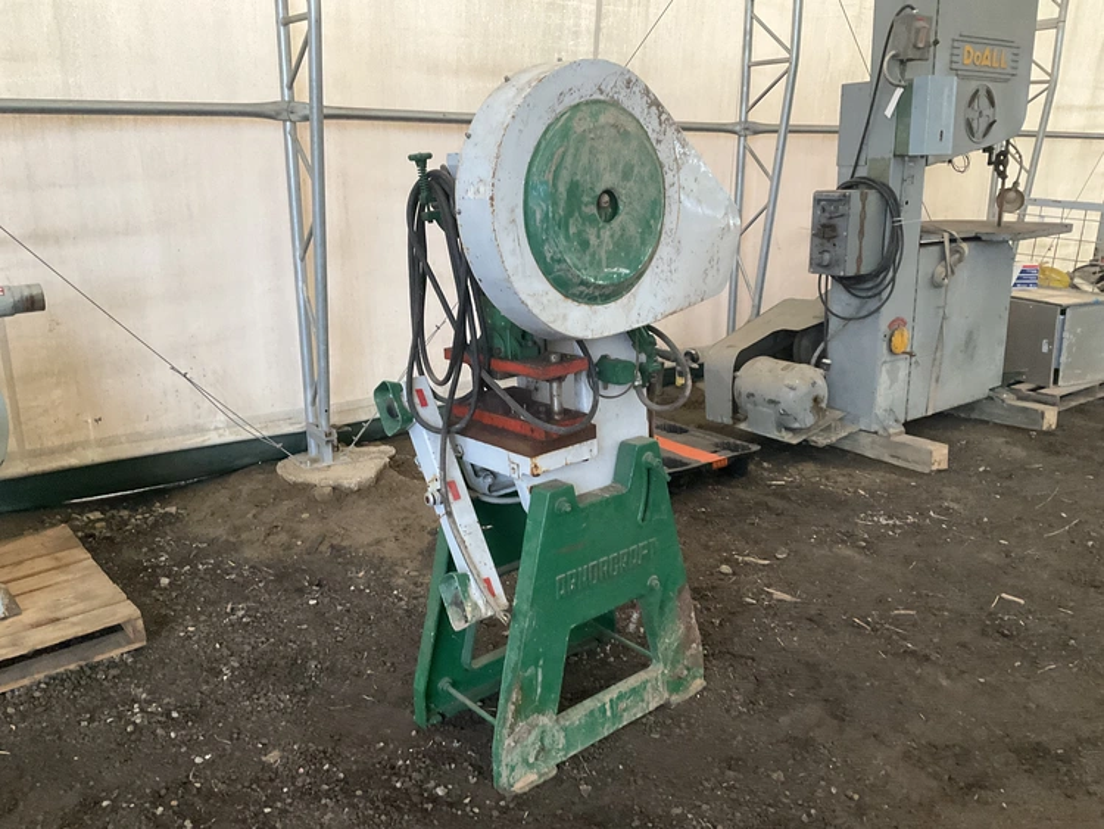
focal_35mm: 29
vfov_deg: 48.3
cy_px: 414
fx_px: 925
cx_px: 552
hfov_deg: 61.6
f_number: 1.8
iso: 200
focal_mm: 3
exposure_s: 1/60
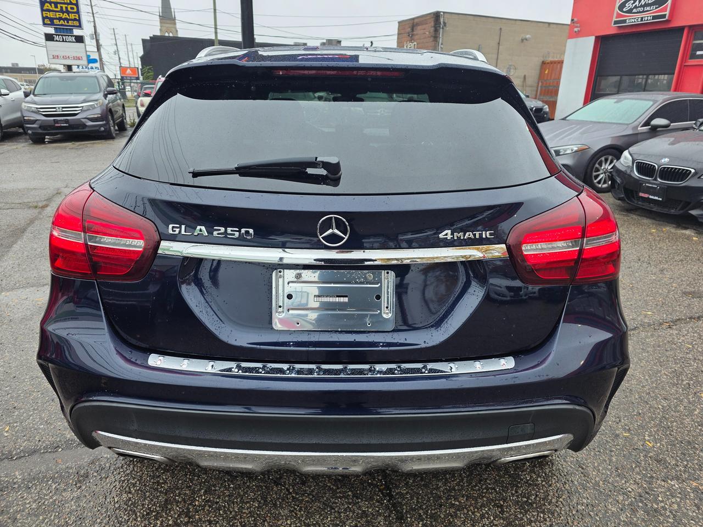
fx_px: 467
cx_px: 352
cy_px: 264
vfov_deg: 58.9
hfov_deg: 73.9
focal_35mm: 23
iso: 32
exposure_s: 1/359
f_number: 1.7
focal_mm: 6.3
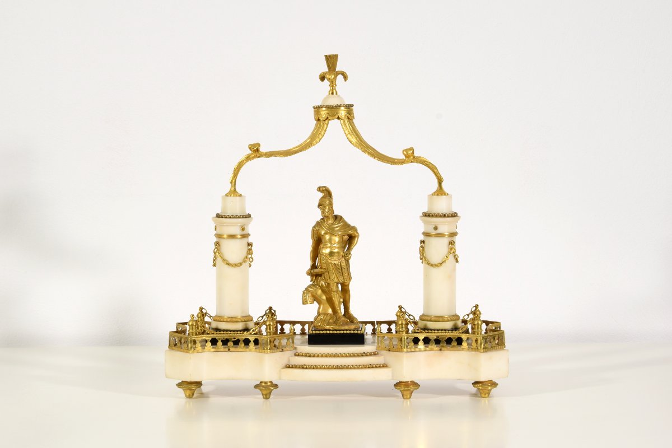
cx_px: 336
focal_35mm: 120
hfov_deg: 17.1
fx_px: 2240
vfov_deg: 11.4
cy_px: 224
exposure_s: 1.6
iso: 100
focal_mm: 80
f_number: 16
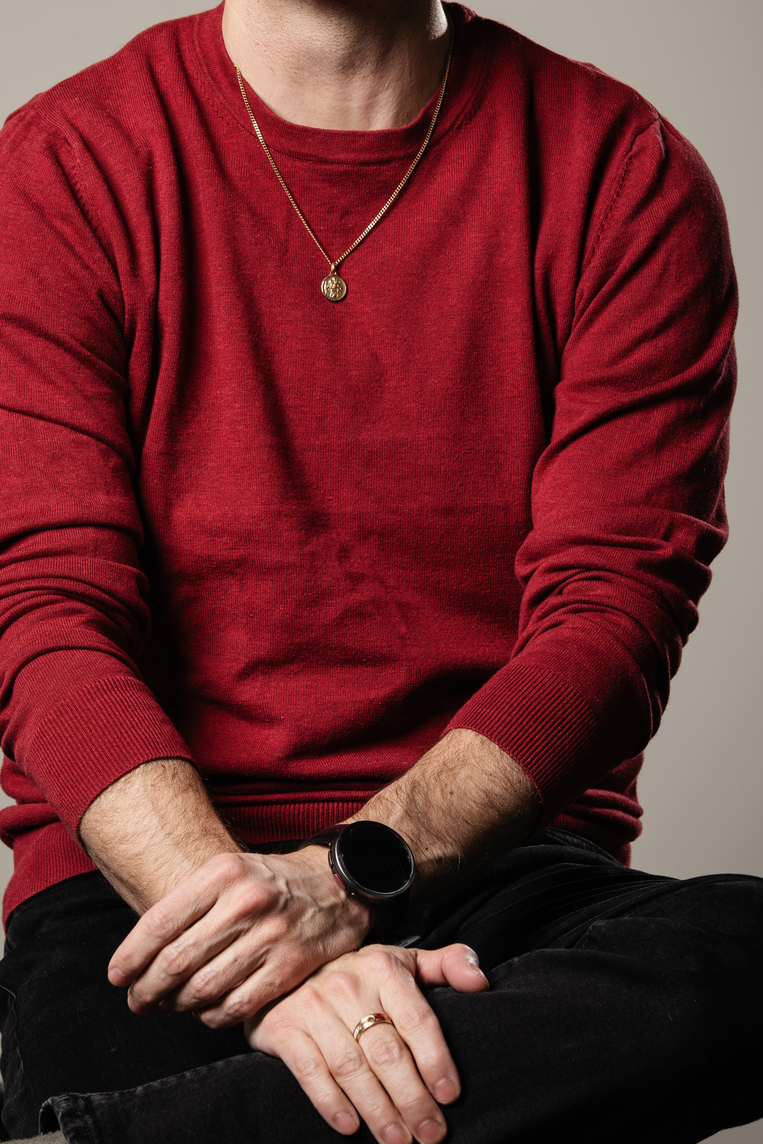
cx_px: 322
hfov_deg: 9.5
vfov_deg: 14.1
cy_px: 324
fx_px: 4606
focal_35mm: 145
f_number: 7.1
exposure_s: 1/80
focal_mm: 100
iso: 100
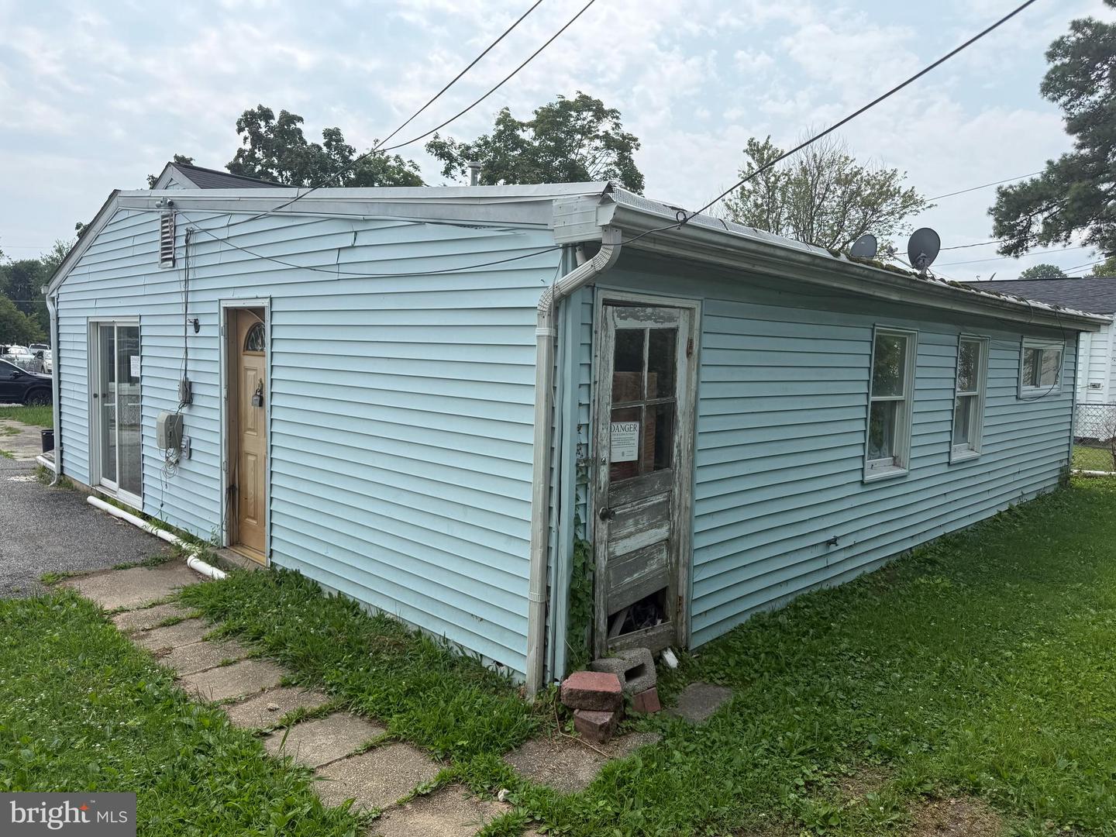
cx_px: 558
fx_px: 774
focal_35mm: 24
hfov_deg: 71.6
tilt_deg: -3.4
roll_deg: -1.2
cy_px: 418
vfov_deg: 56.8
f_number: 1.78
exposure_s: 1/4975
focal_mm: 6.76
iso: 80
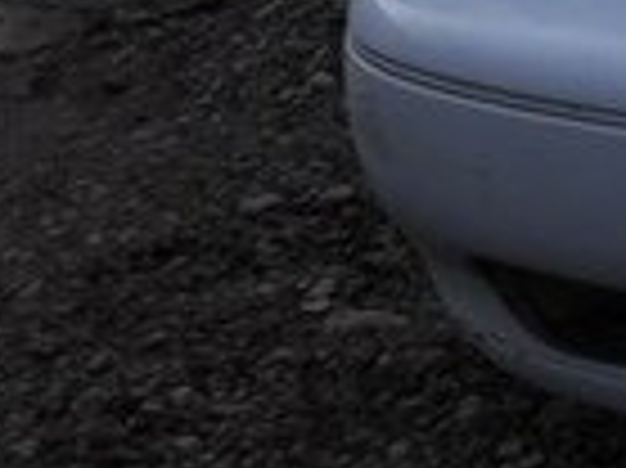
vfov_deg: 10.6
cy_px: -317
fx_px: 2403
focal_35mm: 133
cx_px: 1311
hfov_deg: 12.7
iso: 40
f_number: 1.9
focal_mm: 3.7
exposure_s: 1/993
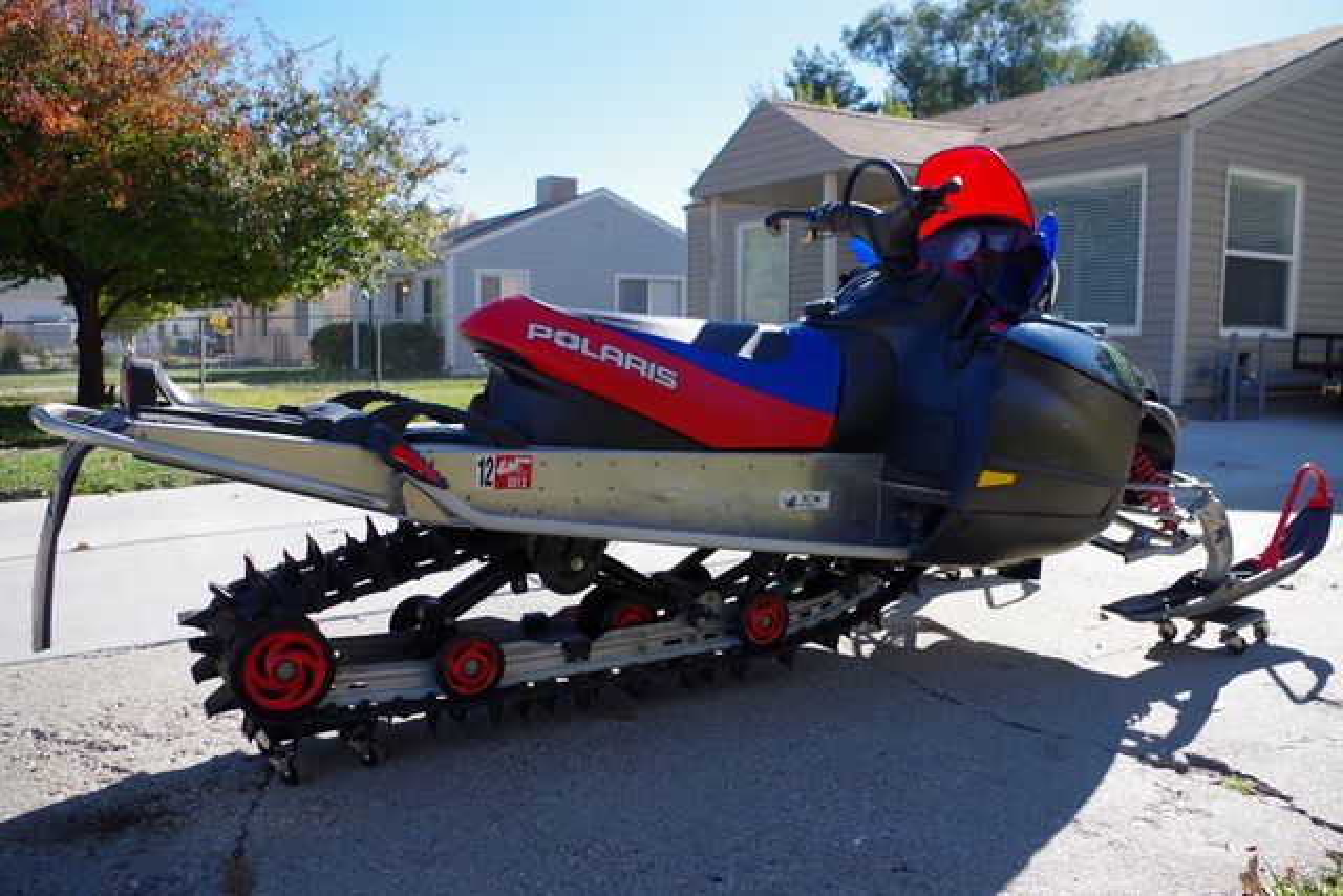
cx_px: 672
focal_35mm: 30
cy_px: 448
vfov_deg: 43.6
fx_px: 1119
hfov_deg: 61.9
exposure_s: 1/400
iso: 200
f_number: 5
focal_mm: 20
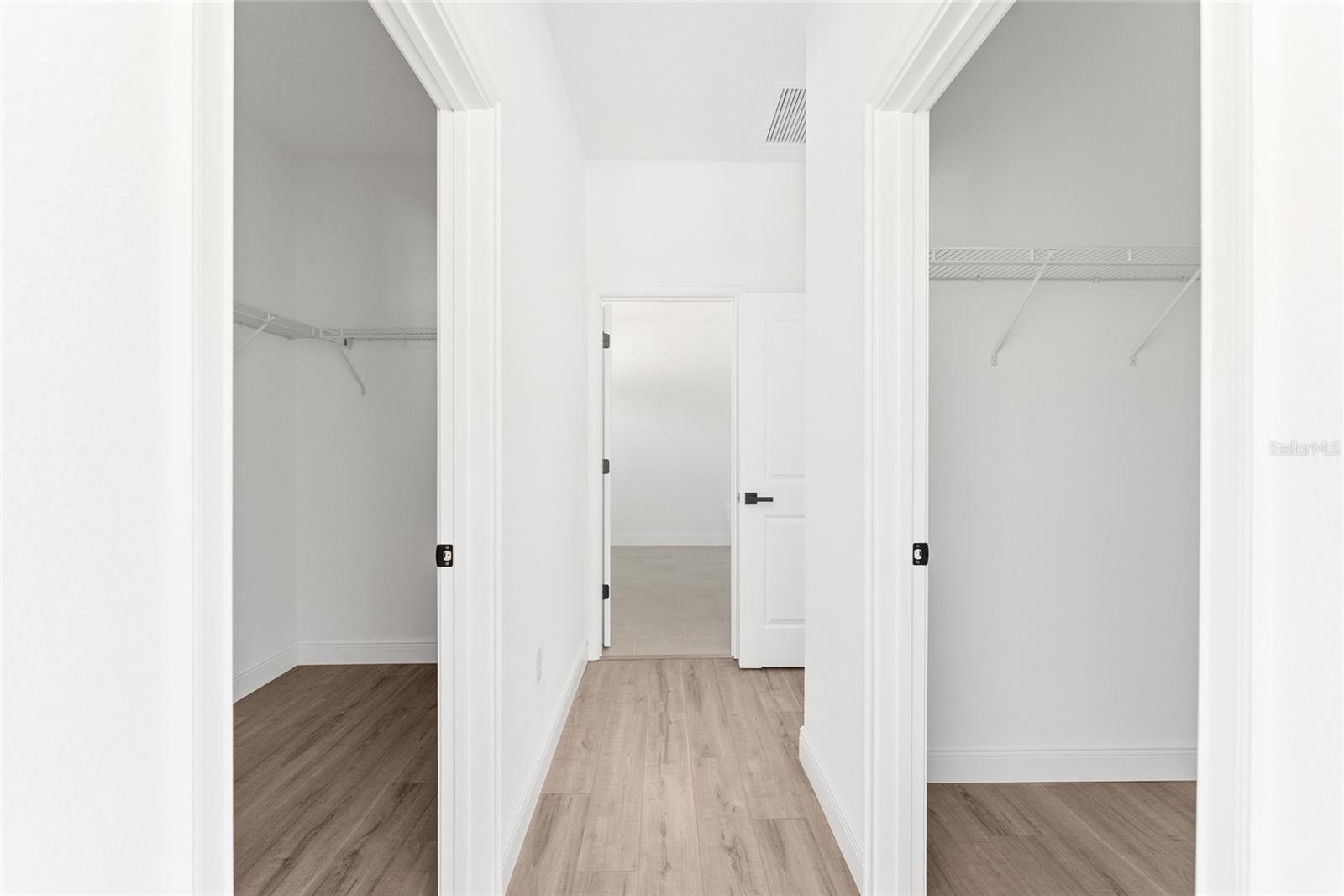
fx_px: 523
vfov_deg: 81.2
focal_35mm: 14
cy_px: 448
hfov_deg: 104.3
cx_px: 672
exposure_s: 1/4
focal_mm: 14
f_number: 7.1
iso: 400
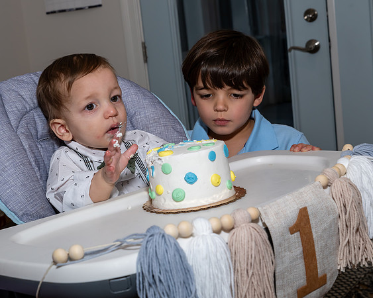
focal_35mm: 56
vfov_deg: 27.3
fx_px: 613
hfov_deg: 33.7
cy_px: 119
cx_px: 142
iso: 640
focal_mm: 41
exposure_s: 1/250
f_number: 8
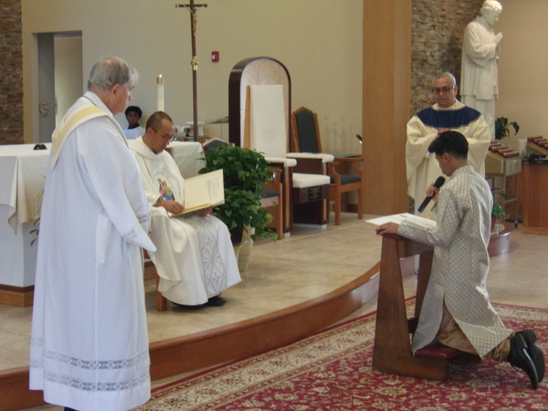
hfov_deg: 27.8
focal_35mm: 70
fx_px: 1108
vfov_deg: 21.0
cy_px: 206
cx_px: 274
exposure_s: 1/24
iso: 400
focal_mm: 12.5
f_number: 4.9
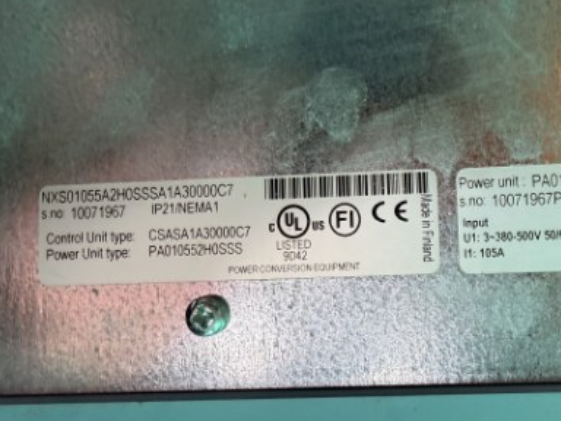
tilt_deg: -3.6
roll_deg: +3.9
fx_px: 648
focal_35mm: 40
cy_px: 191
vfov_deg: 35.9
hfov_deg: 45.8
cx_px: 392
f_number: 2.2
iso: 250
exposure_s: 1/121
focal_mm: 2.22
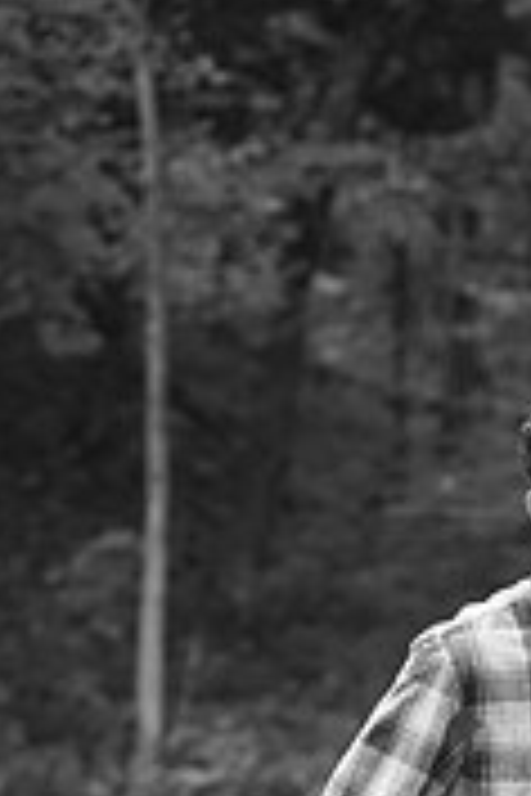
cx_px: 648
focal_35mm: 249
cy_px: 899
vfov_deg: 8.2
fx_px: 5509
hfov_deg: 5.5
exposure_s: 1/250
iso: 500
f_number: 3.5
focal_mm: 98
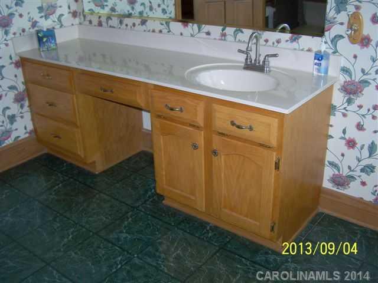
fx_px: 415
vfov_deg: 37.7
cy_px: 142
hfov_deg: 49.0
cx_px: 189
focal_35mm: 38
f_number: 2.8
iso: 80
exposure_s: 1/60
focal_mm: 6.3
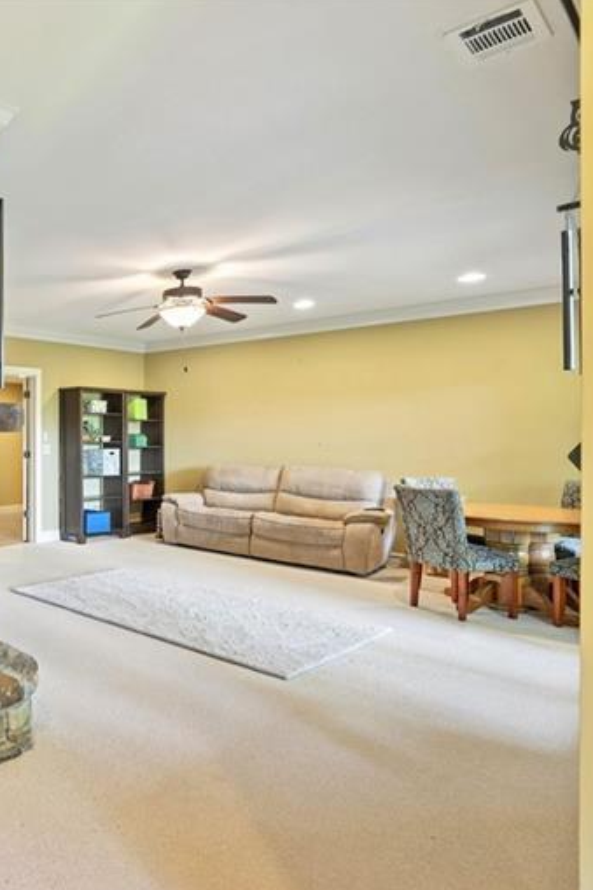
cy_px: 460
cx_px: -101
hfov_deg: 41.4
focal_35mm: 22
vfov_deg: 78.6
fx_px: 544
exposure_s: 1/2.5
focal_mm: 14
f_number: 8
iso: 320
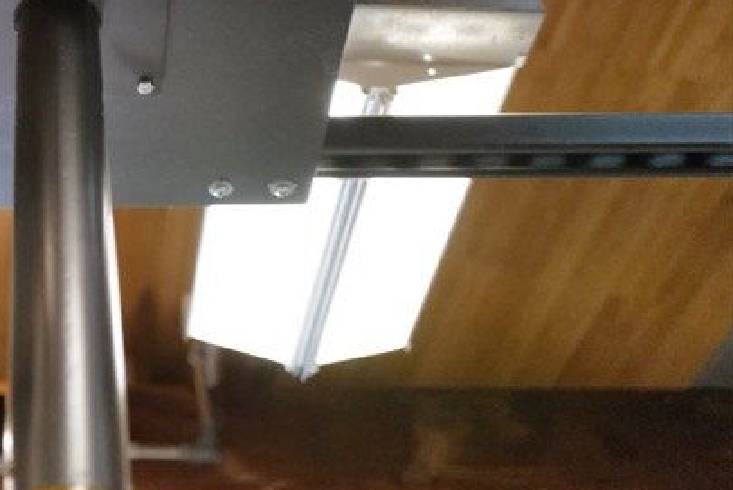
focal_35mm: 55
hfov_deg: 33.4
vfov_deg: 23.9
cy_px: 32
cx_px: 16
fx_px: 1121
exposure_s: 1/4000
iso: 6400
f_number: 1.7
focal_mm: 28
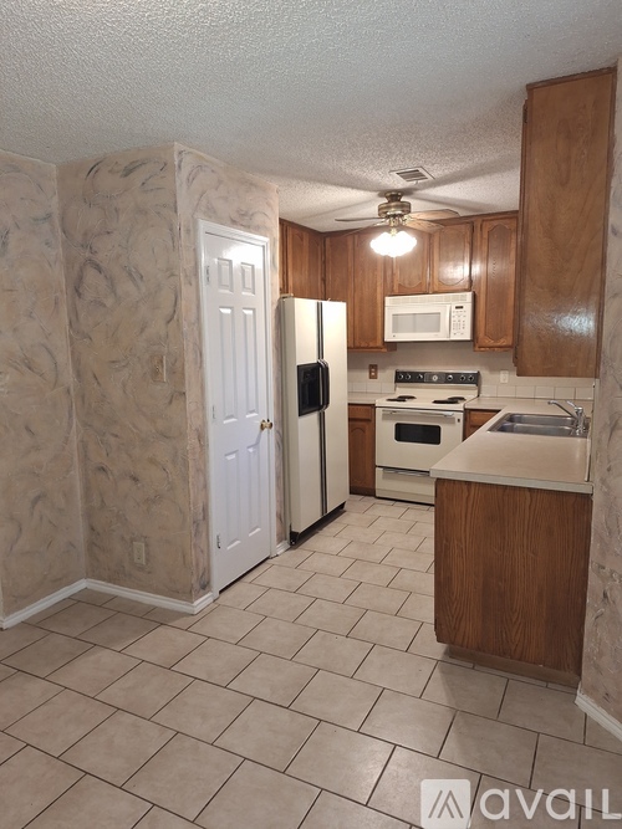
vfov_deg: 73.9
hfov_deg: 58.9
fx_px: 551
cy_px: 414
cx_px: 311
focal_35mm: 23
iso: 25
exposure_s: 1/40
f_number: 1.8
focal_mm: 5.54
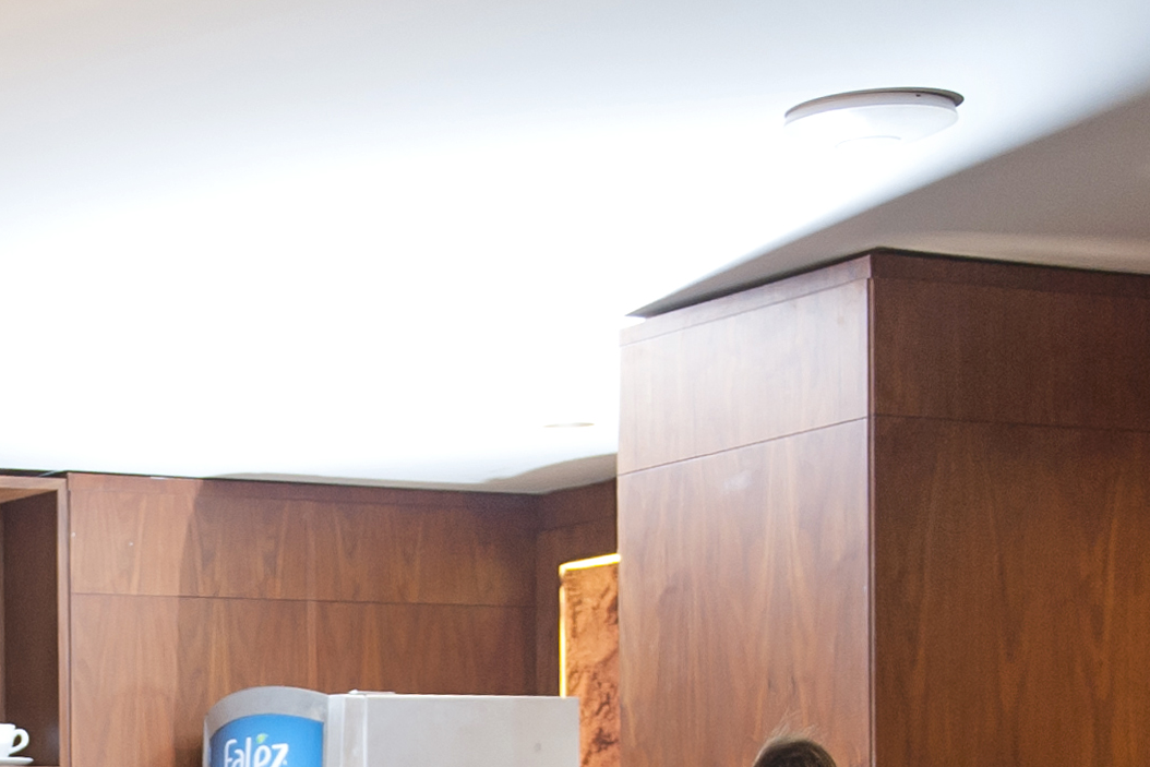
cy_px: 1281
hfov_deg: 16.8
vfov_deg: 11.1
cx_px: -223
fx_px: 3738
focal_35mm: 117
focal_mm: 29
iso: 500
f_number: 2.8
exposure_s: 1/100
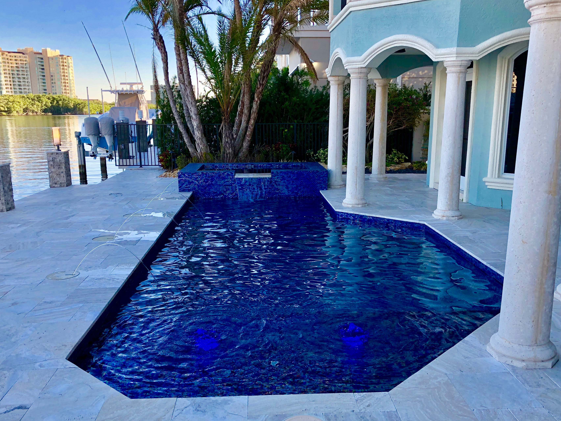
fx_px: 535
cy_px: 240
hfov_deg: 55.3
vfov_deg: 42.8
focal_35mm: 33
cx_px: 276
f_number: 1.8
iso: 20
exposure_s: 1/578
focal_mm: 4
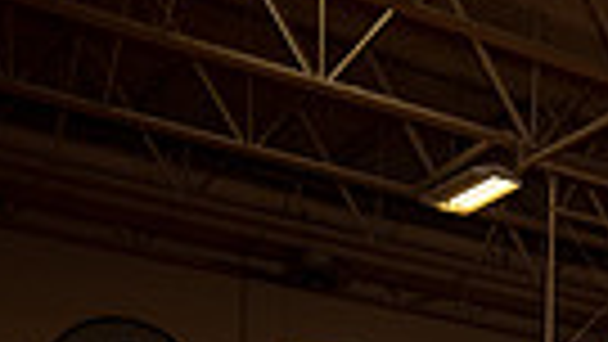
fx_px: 1580
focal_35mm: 98
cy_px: 945
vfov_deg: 10.0
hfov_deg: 21.0
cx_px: 617
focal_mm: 28
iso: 320
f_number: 5.6
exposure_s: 1/200
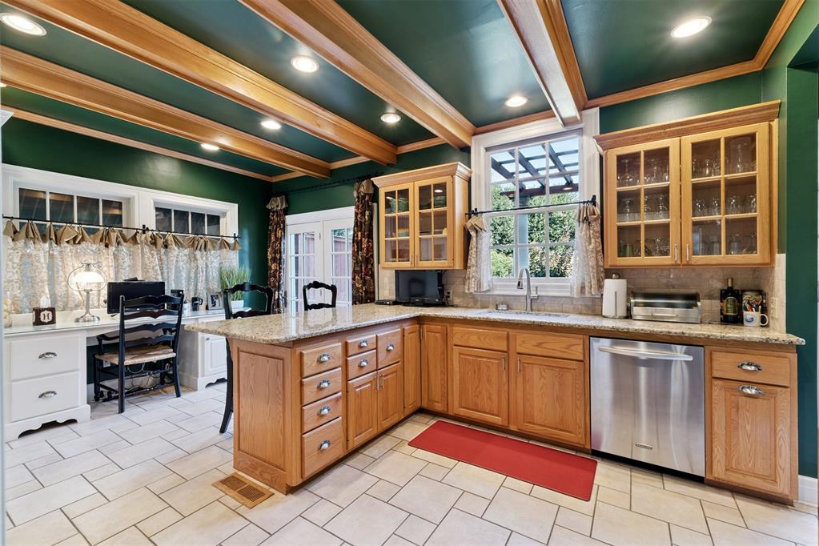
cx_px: 410
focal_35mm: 15
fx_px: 341
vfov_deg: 77.3
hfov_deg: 100.4
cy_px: 273
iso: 200
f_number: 8
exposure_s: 1/13
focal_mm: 10
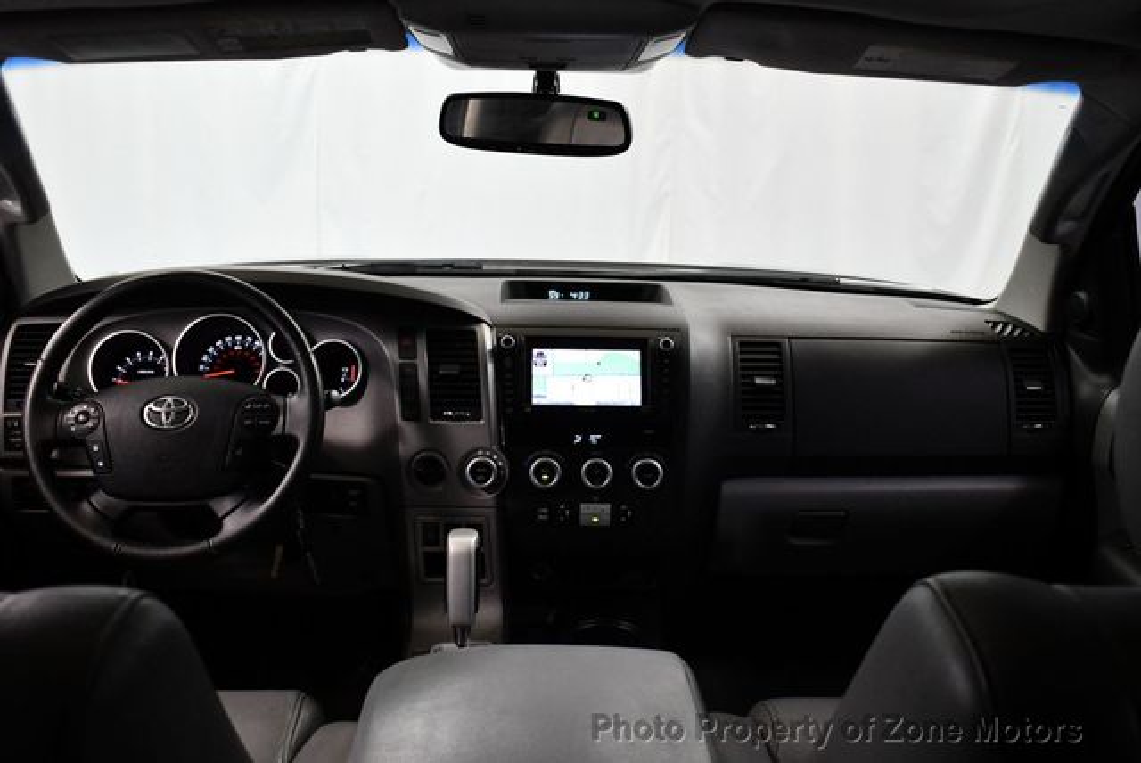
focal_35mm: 36
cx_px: 570
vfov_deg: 36.9
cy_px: 382
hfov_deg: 53.1
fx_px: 1142
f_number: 3.5
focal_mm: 18
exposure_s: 1/125
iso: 2200
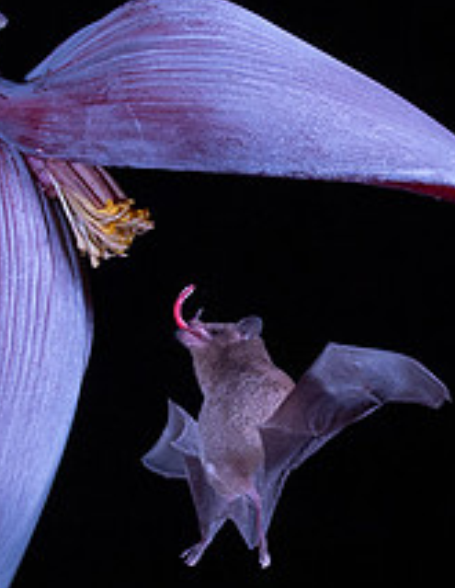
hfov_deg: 4.4
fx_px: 5907
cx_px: 541
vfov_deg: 5.7
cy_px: 341
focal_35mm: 344
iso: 800
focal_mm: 78
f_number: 8
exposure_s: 1/250
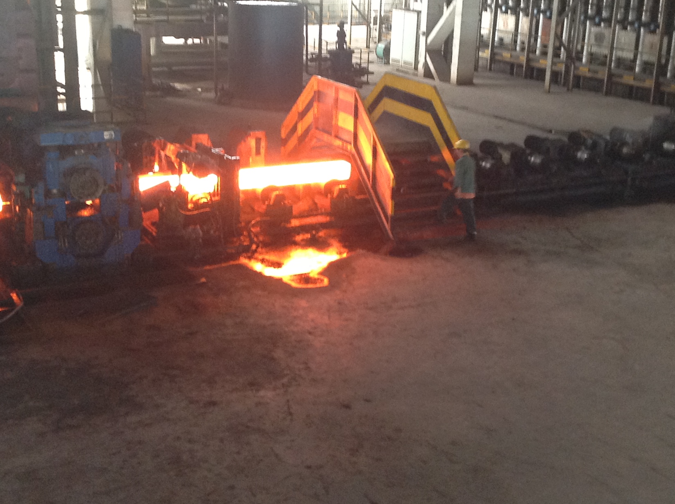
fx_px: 1071
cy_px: 250
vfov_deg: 26.5
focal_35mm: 55
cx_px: 327
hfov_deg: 35.0
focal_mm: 4.28
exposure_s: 1/15
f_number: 2.4
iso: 250
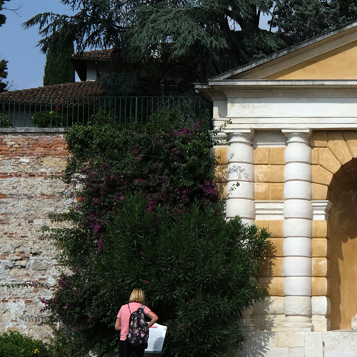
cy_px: 165
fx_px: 840
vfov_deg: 24.0
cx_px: 328
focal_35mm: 72
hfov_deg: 23.3
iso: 200
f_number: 8
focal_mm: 24
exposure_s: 1/1700
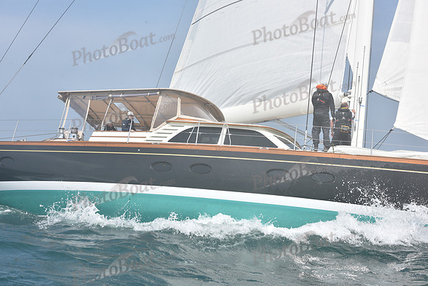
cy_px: 143
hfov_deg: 28.8
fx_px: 832
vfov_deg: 19.5
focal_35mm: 70
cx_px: 214
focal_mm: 70
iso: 320
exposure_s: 1/800
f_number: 11
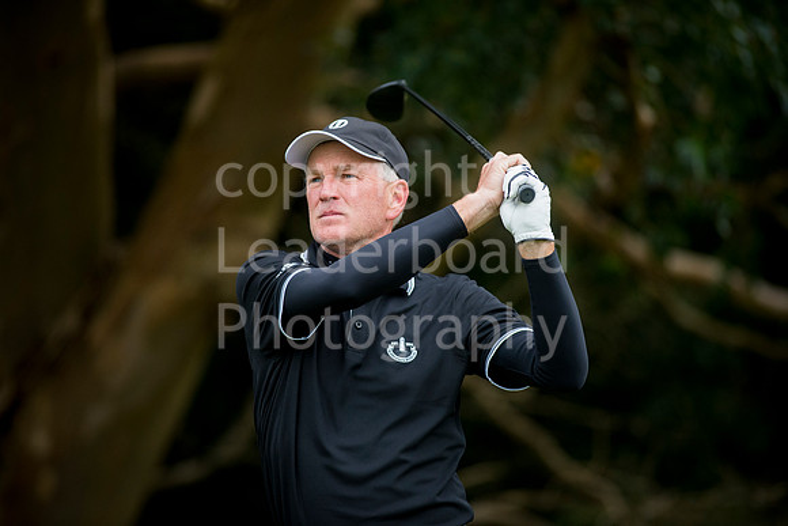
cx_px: 394
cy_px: 263
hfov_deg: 6.9
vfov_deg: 4.6
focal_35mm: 300
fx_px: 6568
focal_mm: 300
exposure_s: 1/2500
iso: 1250
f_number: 4
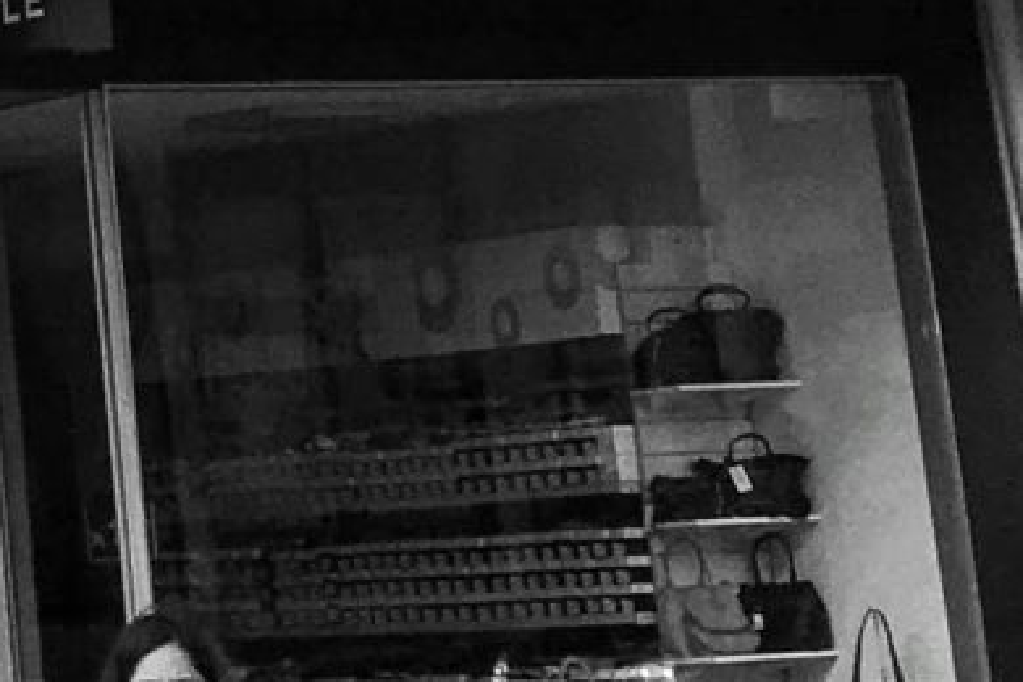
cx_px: -567
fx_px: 5626
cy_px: -1831
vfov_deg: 6.0
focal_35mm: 198
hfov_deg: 10.0
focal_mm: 4.15
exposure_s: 1/405
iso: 25
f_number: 2.2
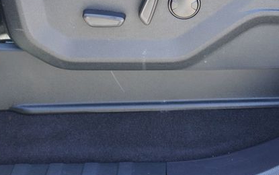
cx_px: 184
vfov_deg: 19.6
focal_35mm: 66
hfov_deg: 30.8
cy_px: 37
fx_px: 502
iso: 1000
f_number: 4.5
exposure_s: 1/160
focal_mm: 28
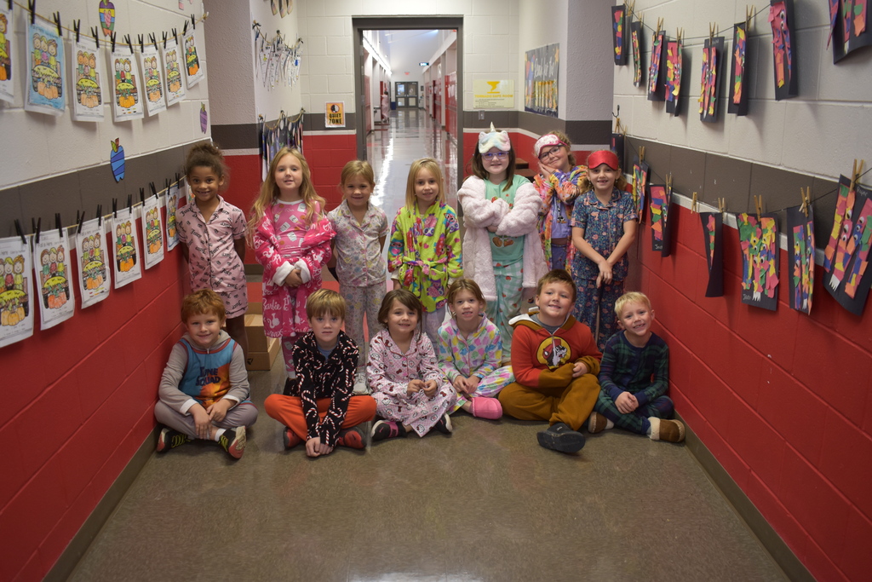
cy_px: 291
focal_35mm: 32
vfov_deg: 41.7
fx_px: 763
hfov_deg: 59.5
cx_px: 436
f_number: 3.8
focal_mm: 21
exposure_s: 1/40
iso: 400
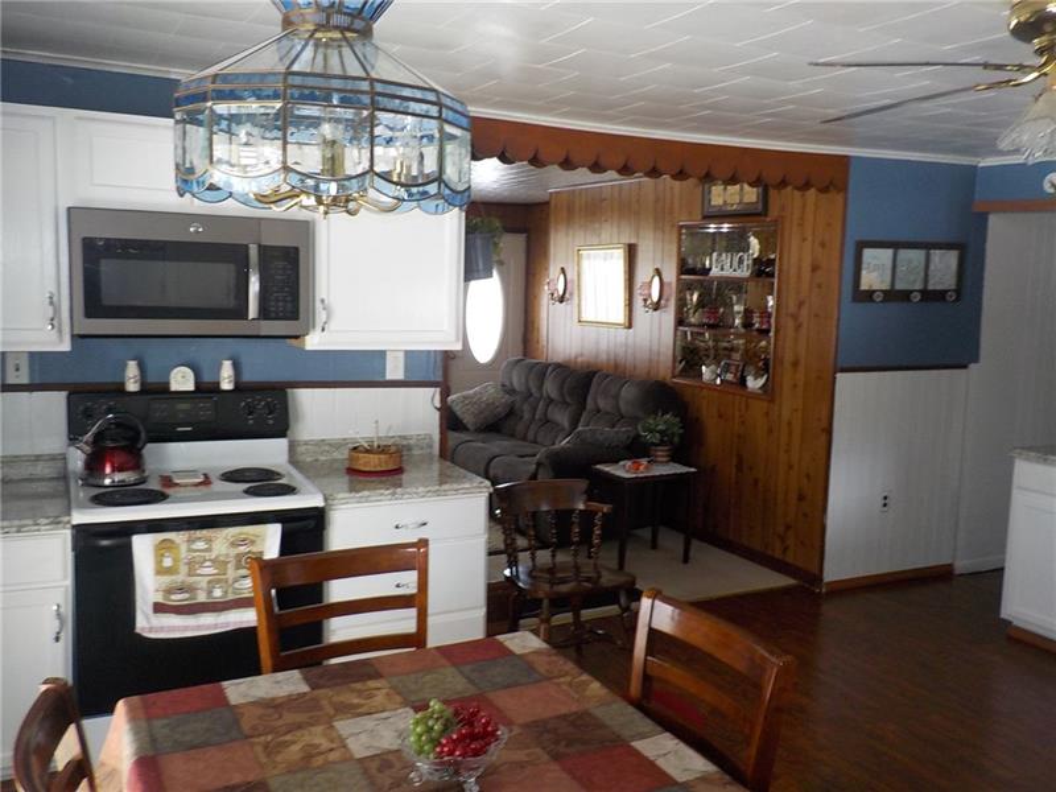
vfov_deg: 46.8
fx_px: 915
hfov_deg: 60.0
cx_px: 528
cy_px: 396
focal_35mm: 30
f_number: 3.3
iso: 140
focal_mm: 4.1
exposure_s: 1/30
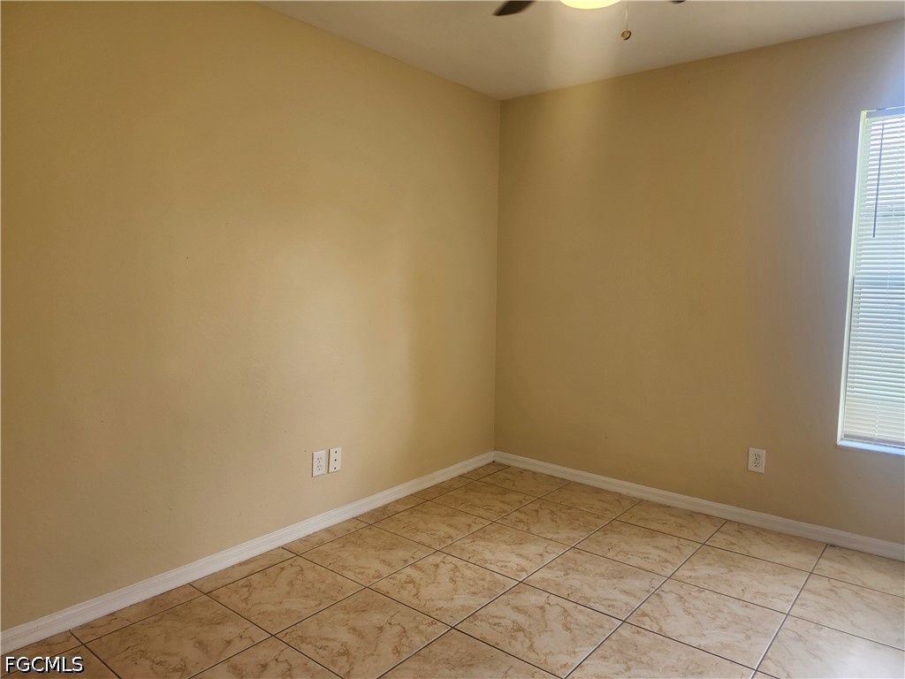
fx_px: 601
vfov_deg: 58.9
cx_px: 452
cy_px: 340
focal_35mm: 23
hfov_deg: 73.9
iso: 160
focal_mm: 5.54
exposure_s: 1/120
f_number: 1.8
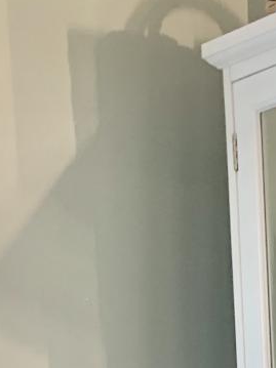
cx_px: 567
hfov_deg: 9.5
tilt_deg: -10.7
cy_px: 904
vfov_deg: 11.2
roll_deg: +1.3
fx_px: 1542
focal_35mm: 145
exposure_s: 1/60
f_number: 1.8
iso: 125
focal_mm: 4.25
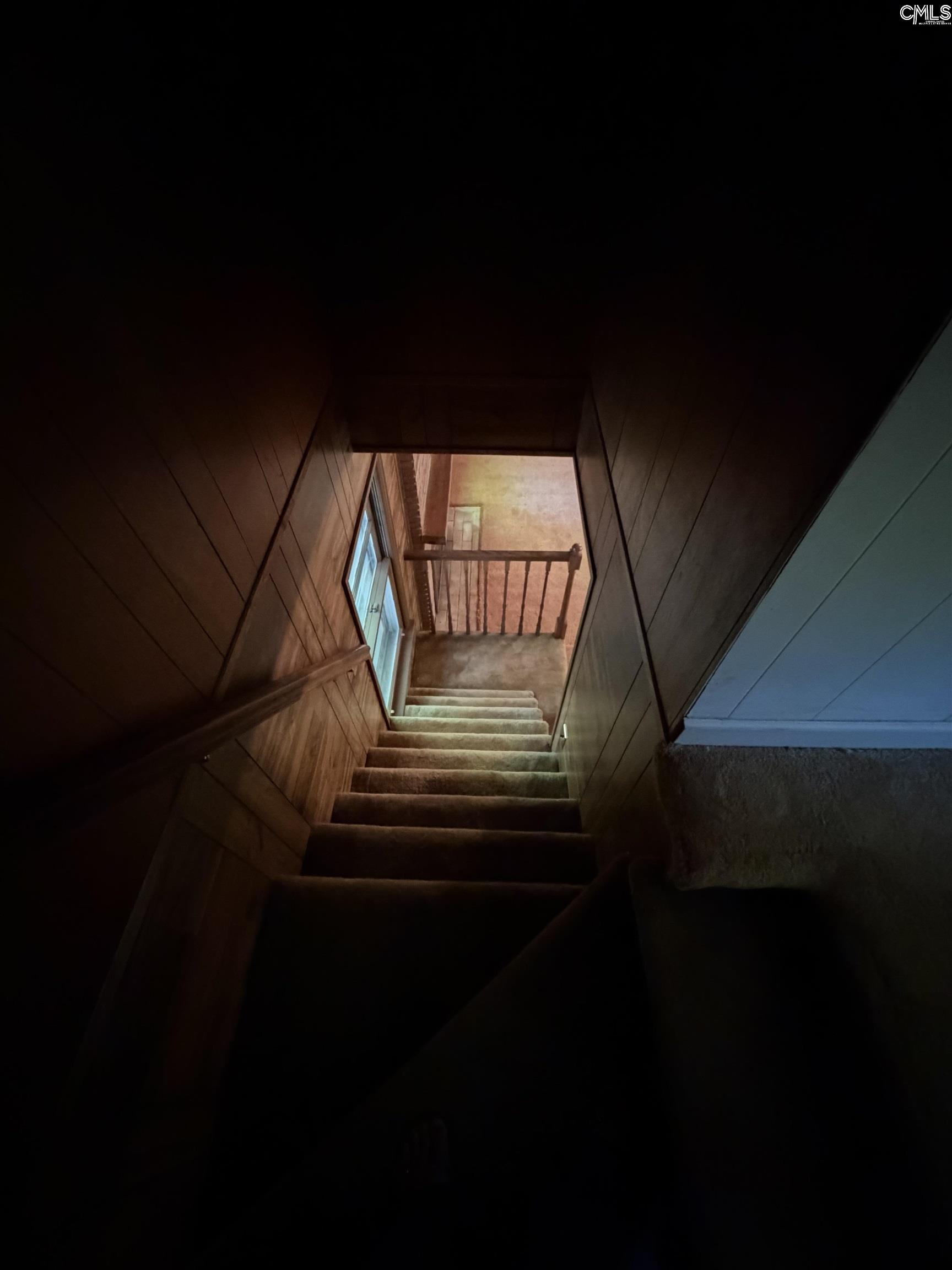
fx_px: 513
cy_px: 635
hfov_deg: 85.7
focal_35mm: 14
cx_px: 476
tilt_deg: -52.8
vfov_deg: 102.1
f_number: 2.2
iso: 2000
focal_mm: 2.22
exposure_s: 1/30
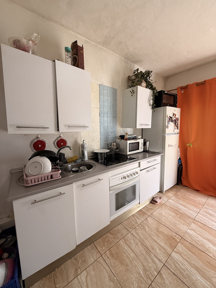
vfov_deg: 102.1
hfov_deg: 85.7
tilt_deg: -7.5
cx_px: 108
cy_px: 144
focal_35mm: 14
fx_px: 116
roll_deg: +0.3
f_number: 2.2
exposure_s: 1/99
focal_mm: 2.22
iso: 200
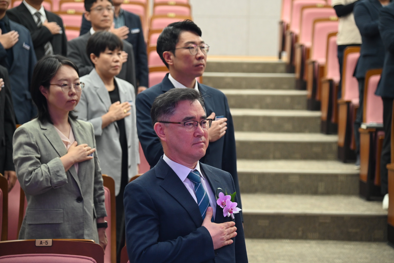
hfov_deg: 21.9
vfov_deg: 14.7
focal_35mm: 93
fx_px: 1018
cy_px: 131
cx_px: 197
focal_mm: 92
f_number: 4
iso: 2500
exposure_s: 1/125
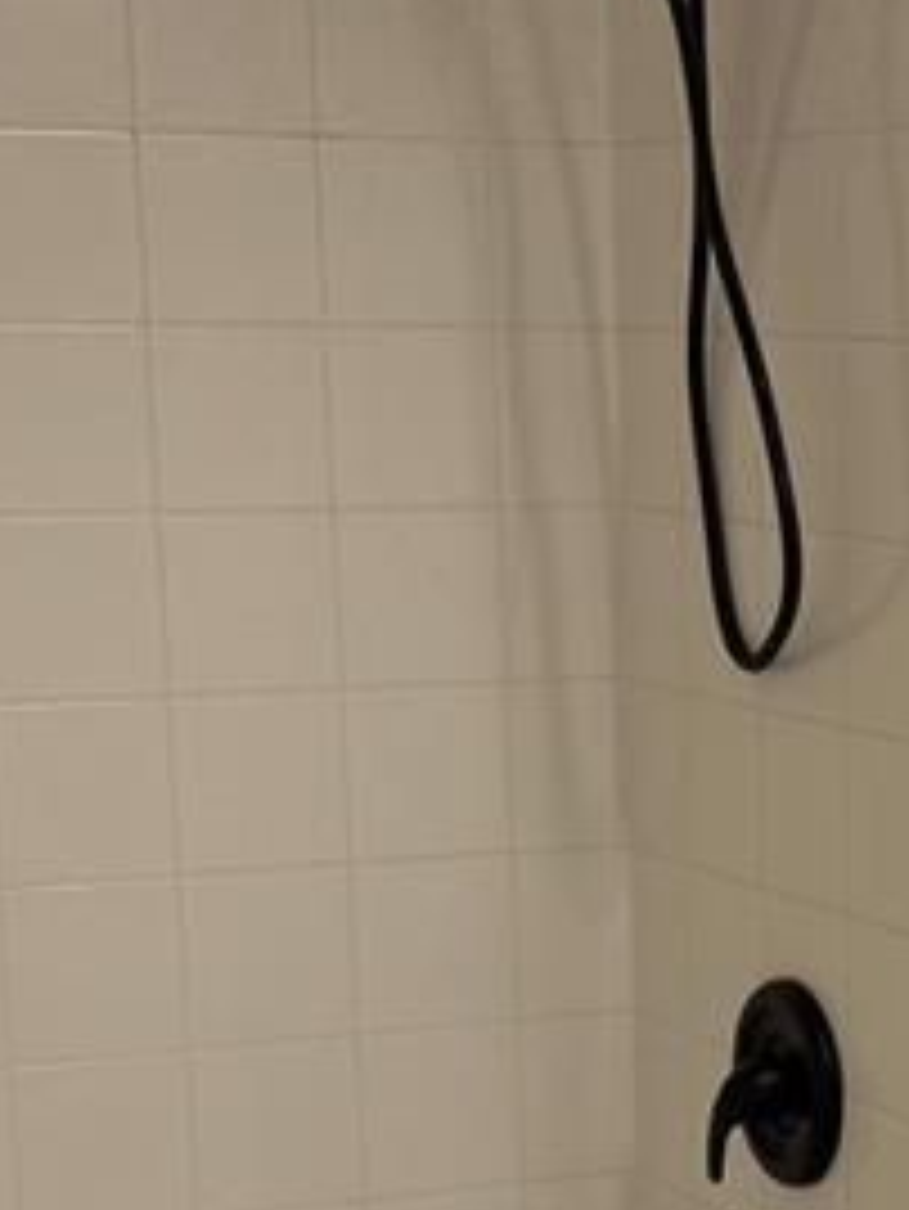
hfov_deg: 13.5
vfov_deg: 18.0
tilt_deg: -12.5
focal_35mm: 107
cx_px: 1040
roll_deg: -0.8
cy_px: 1143
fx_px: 3743
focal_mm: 6.76
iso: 100
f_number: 1.78
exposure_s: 1/252
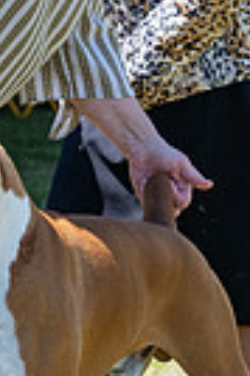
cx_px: -20
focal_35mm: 273
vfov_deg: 7.6
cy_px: 154
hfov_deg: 5.0
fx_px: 2851
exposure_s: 1/1000
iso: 640
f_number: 6.3
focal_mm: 81
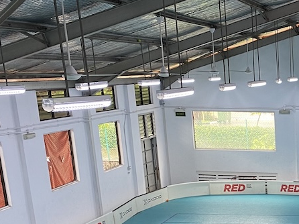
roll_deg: +0.6
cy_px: 264
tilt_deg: -18.7
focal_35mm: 70
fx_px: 604
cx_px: 357
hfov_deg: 25.1
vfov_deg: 19.8
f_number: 1.8
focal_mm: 4.25
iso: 64
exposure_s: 1/50
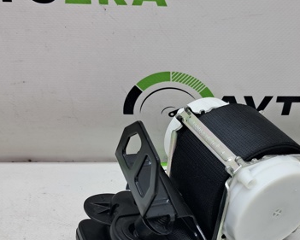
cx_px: 201
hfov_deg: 38.3
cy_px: 193
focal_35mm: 48
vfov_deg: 30.7
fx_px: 426
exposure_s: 1/60
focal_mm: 4
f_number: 1.8
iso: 50
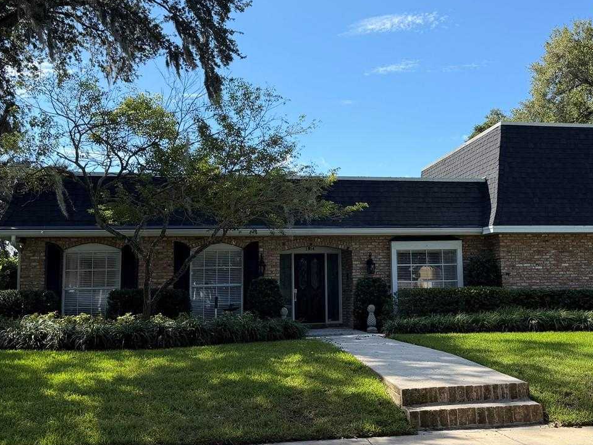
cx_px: 361
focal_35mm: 40
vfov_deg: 35.9
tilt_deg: +7.2
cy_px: 206
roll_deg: +1.3
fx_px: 685
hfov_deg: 46.5
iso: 80
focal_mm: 6.76
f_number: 1.78
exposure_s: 1/2370
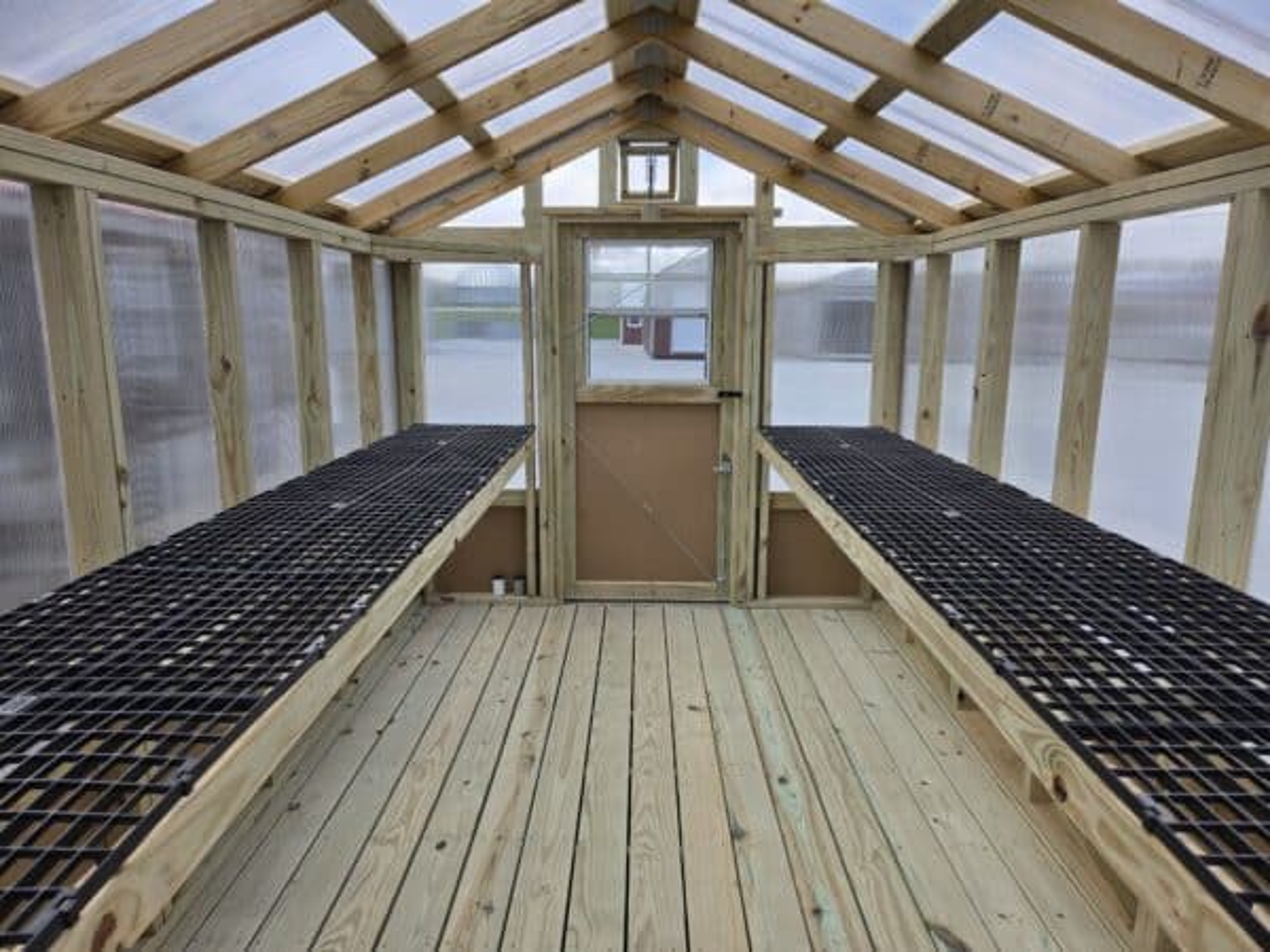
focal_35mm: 23
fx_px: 844
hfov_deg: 73.9
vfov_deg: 58.9
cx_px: 635
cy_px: 476
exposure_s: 1/1894
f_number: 1.8
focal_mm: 5.4
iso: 80
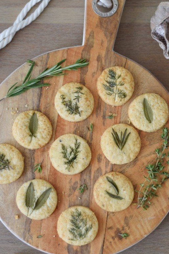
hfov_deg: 13.4
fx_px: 718
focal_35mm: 102
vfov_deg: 20.0
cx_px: 95
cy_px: 134
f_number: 1.8
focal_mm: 50
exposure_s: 1/320
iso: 200
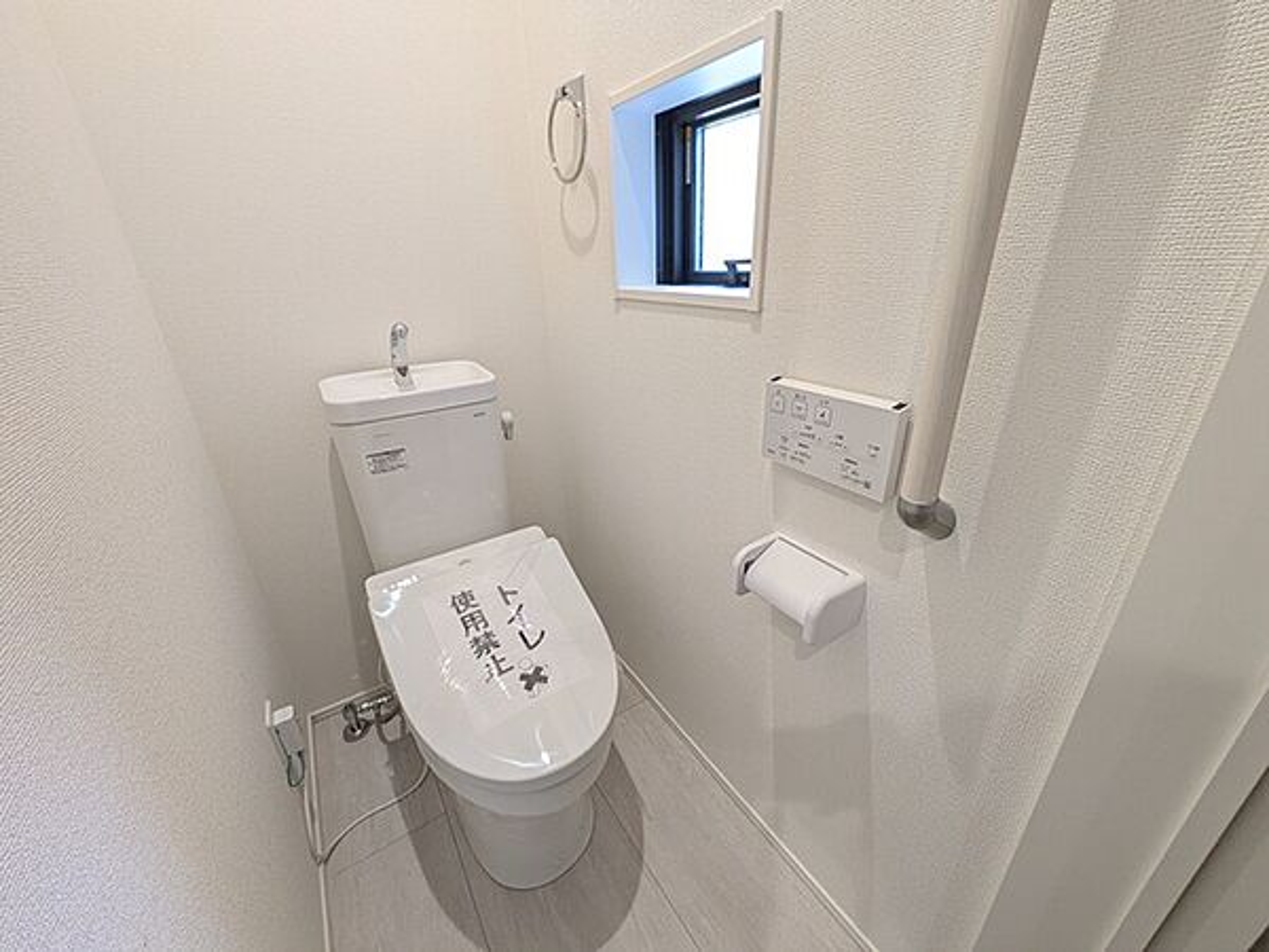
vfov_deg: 85.7
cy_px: 476
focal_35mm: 14
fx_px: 513
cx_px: 634
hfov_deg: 102.1
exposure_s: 1/60
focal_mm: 1.83
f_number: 2.2
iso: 226
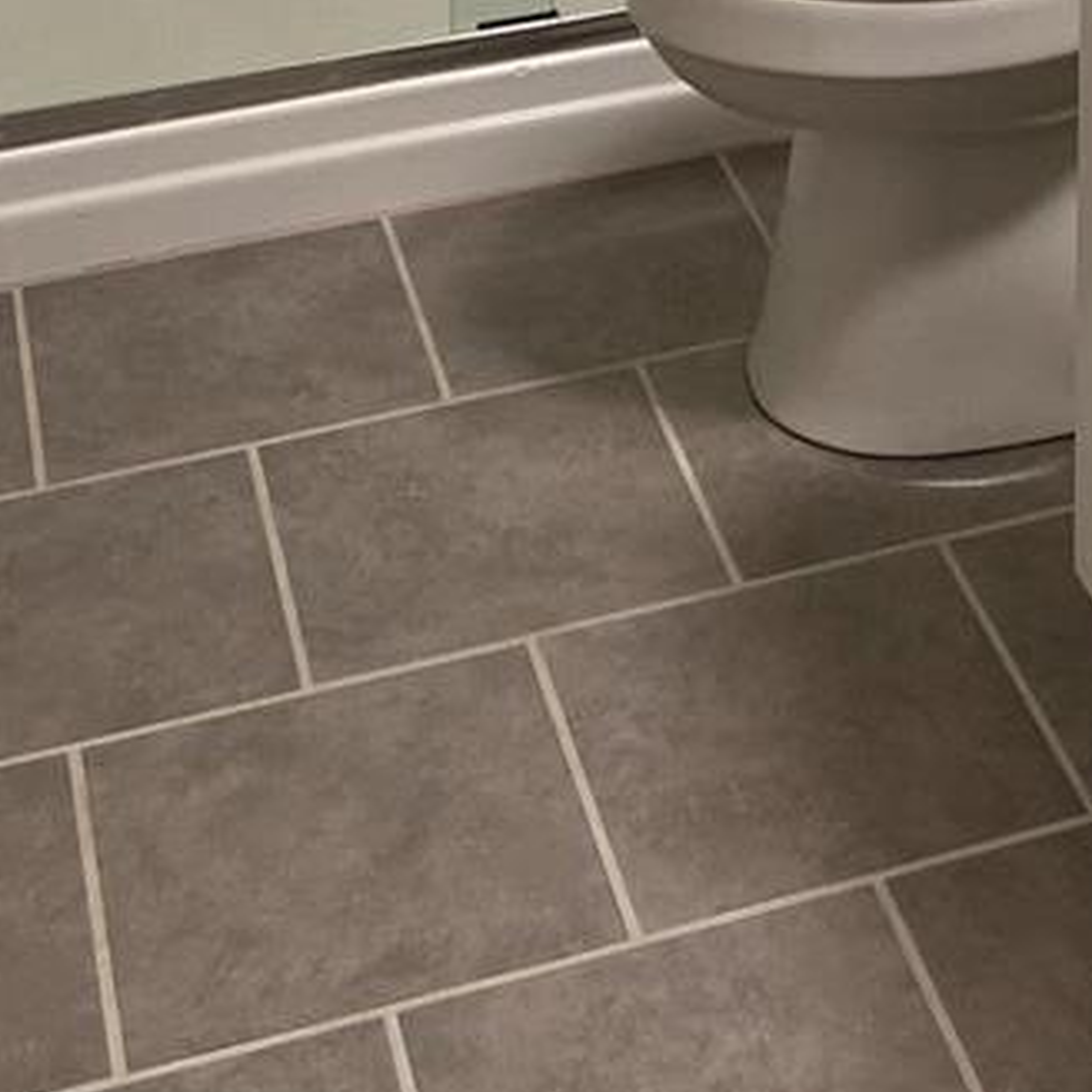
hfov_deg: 20.1
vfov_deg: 17.7
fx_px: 2998
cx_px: 1042
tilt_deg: -11.3
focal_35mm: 84
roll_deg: +0.0
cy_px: -696
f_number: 1.8
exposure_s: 1/60
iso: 80
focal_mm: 4.25
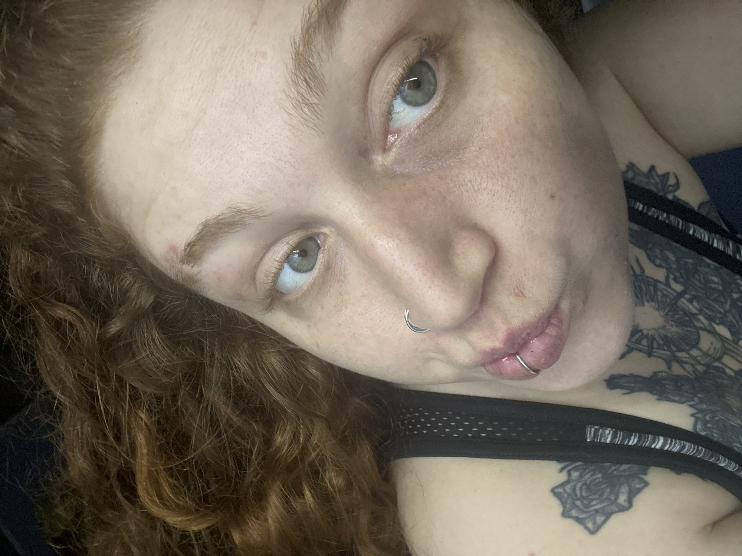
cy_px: 278
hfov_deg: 73.9
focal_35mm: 23
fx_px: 493
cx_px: 371
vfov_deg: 58.9
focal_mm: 2.69
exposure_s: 1/50
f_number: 1.9
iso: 250
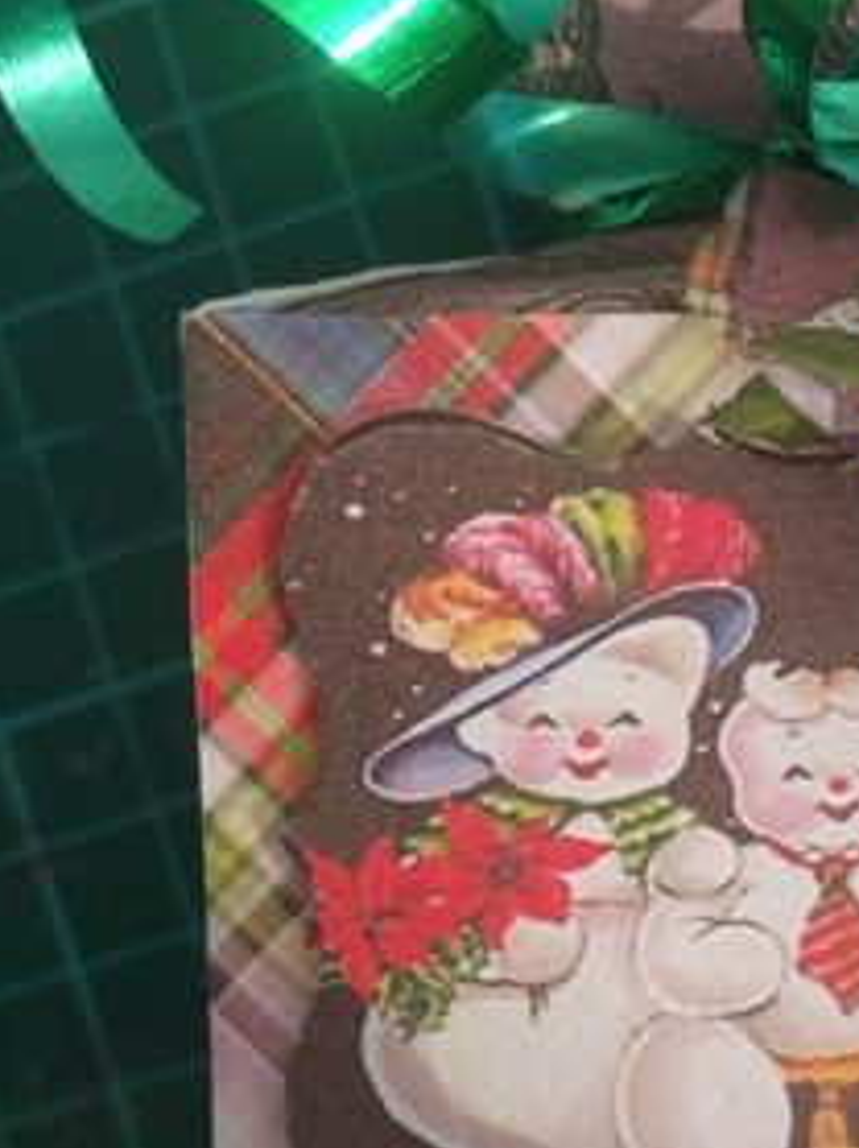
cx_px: 683
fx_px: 1557
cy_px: 756
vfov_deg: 40.0
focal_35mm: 47
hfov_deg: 30.1
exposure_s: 1/20
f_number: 2.2
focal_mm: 4.15
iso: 250
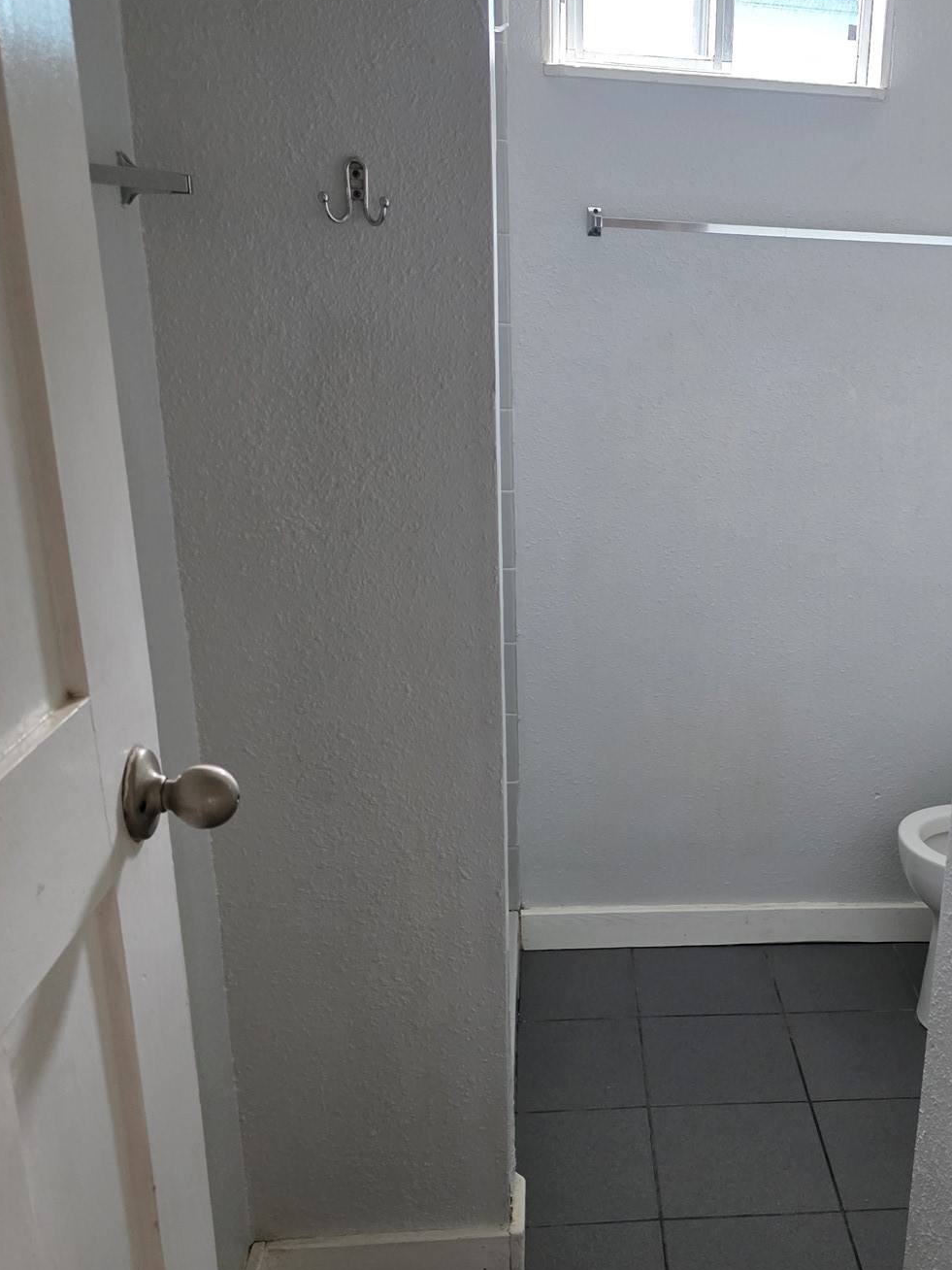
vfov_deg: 50.9
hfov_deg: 38.4
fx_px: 1320
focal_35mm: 36
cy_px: 778
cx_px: 736
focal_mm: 6.3
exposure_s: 1/120
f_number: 1.7
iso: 800
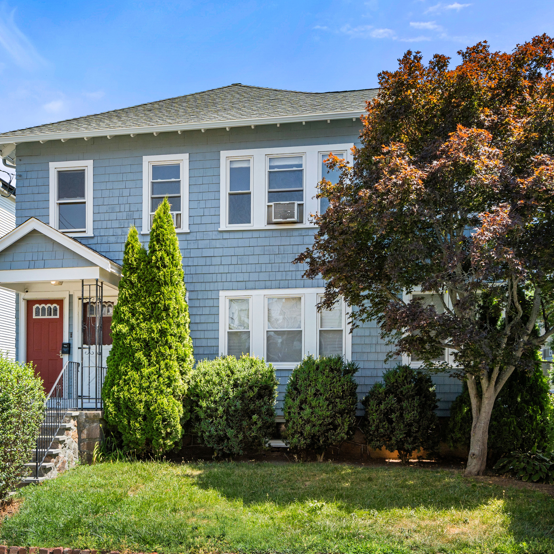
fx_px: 579
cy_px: 278
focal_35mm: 32
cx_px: 229
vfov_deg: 51.1
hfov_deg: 50.9
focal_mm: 25
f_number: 7.1
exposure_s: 1/800
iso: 320
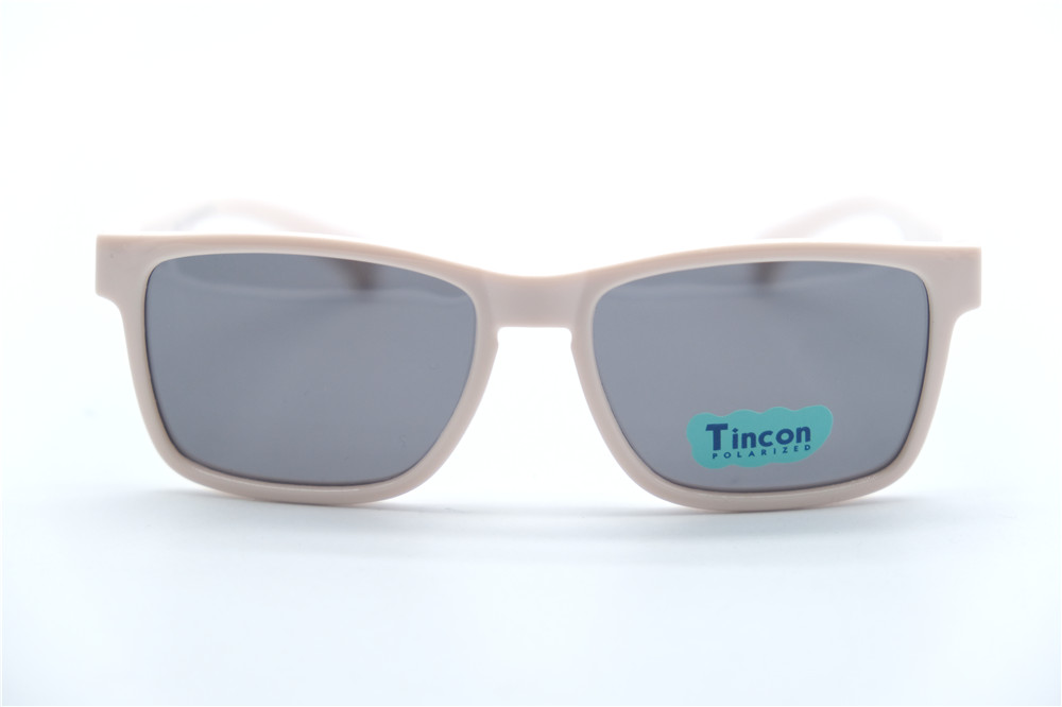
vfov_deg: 16.4
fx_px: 2448
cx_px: 531
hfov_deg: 24.5
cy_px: 354
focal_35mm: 83
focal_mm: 55
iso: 640
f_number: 4
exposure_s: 1/1000
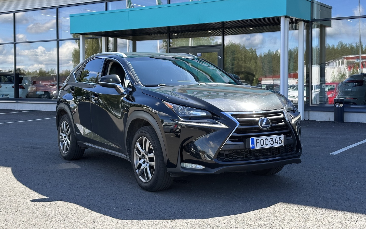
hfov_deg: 39.6
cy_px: 92
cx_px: 183
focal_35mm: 51
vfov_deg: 25.3
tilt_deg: +1.1
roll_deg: +0.8
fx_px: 509
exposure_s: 1/496
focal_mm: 6.86
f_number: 1.78
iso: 64
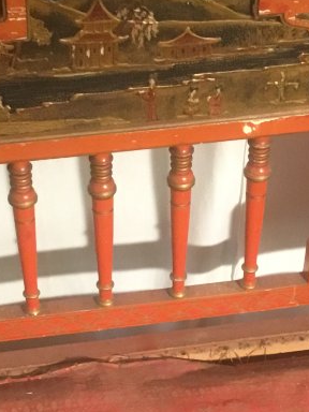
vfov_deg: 19.9
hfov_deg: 15.2
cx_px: 145
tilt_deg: -45.4
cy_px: 365
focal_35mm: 97
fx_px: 1154
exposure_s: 1/20
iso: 200
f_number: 2.4
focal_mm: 3.3
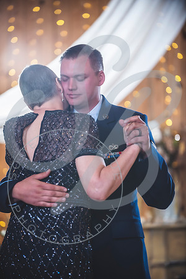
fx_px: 1162
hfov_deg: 9.1
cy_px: 140
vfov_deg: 13.7
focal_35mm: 150
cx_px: 93
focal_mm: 150
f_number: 2.8
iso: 1000
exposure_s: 1/200
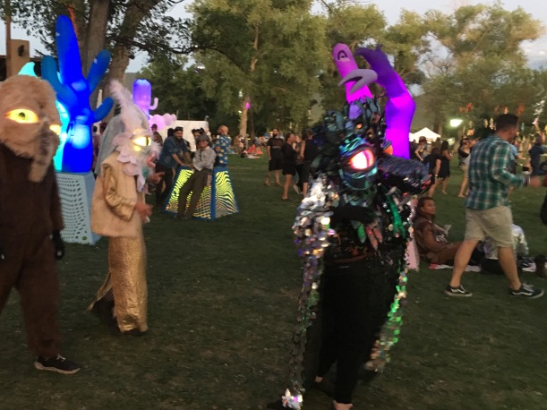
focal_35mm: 38
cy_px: 206
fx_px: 600
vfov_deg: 37.7
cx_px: 200
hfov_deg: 48.4
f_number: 2.2
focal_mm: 4.15
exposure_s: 1/15
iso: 200
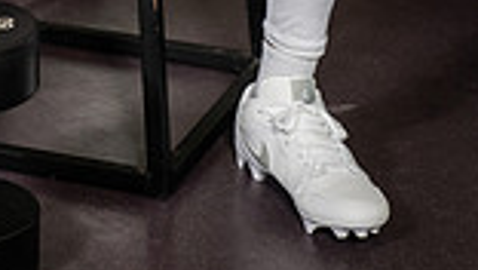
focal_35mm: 145
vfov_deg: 7.8
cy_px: -371
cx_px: 74
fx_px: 1839
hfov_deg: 14.7
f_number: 5.6
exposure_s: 1/250
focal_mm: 48
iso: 500
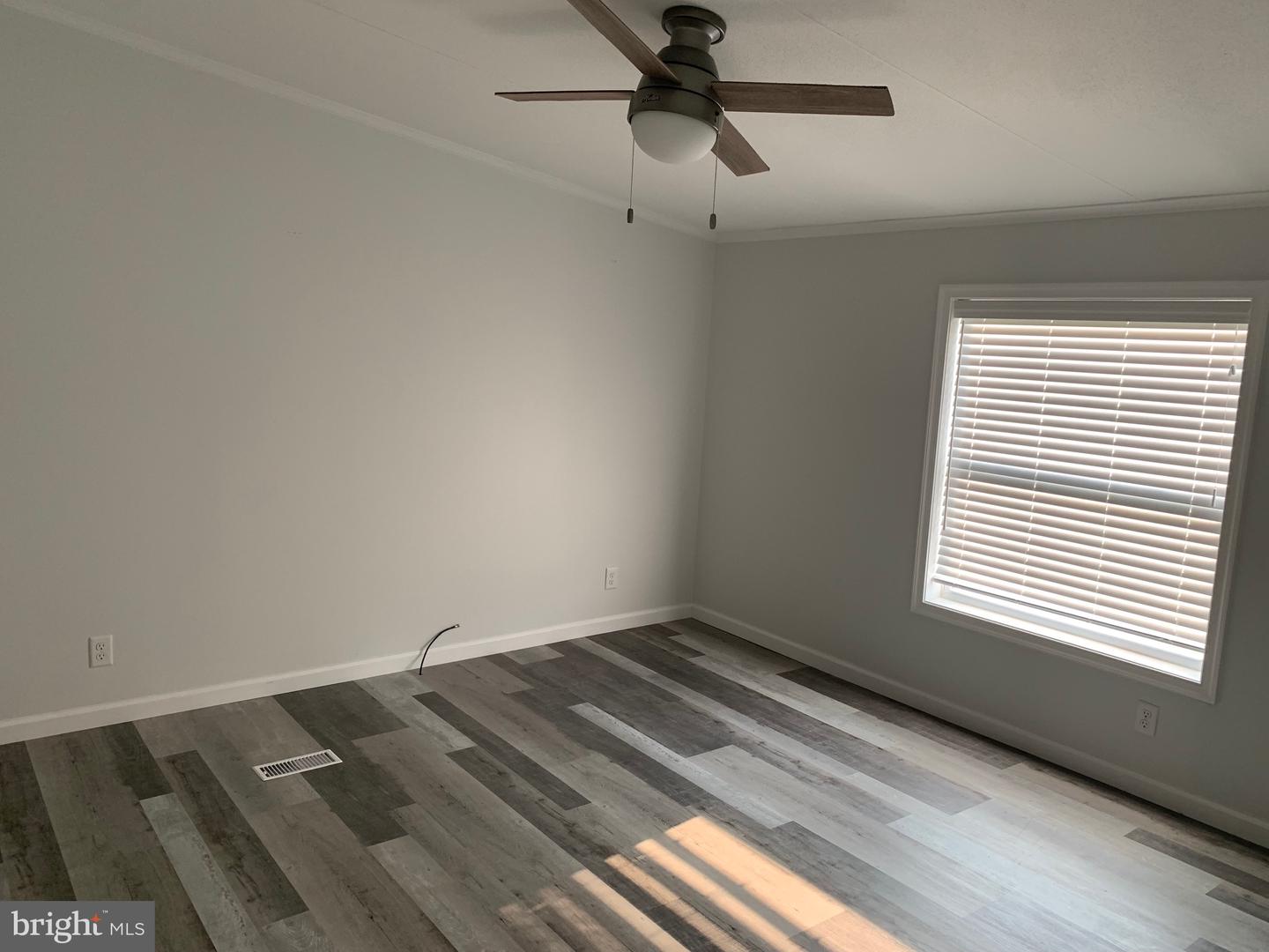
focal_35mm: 26
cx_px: 634
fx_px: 953
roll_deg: -2.9
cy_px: 476
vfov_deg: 53.1
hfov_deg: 67.3
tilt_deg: -6.8
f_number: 1.8
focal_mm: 4.25
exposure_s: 1/83
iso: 100
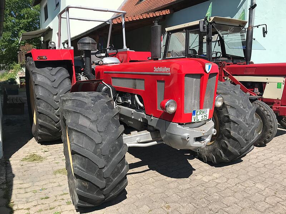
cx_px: 143
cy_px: 107
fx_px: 231
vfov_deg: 49.7
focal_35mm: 28
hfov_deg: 63.4
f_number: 1.8
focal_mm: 3.99
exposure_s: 1/1808
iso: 20
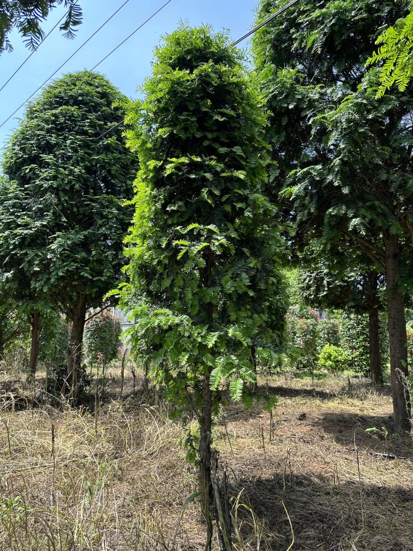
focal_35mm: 24
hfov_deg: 56.8
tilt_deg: +11.4
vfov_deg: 71.6
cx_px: 206
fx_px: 382
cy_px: 276
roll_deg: +1.0
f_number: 1.78
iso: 80
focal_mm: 6.86
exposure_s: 1/797
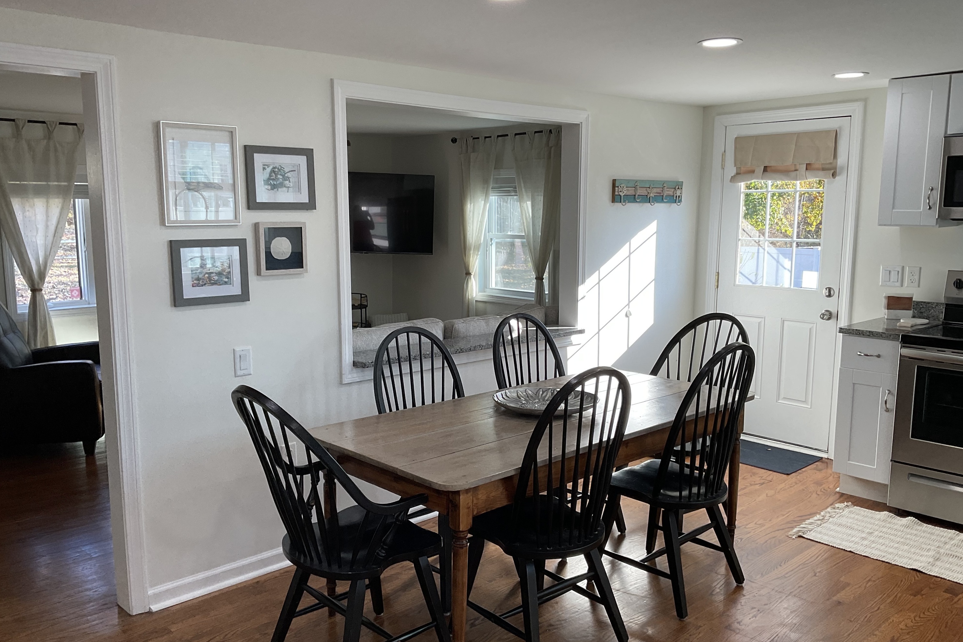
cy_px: 340
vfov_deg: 42.3
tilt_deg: -9.4
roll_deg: -0.8
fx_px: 829
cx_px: 481
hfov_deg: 60.3
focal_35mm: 31
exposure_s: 1/120
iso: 25
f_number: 1.8
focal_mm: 3
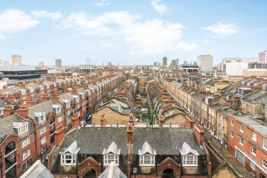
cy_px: 89
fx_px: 119
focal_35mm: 16
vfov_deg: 73.7
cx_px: 134
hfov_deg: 96.8
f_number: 7.1
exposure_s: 1/100
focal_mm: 16
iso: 1000
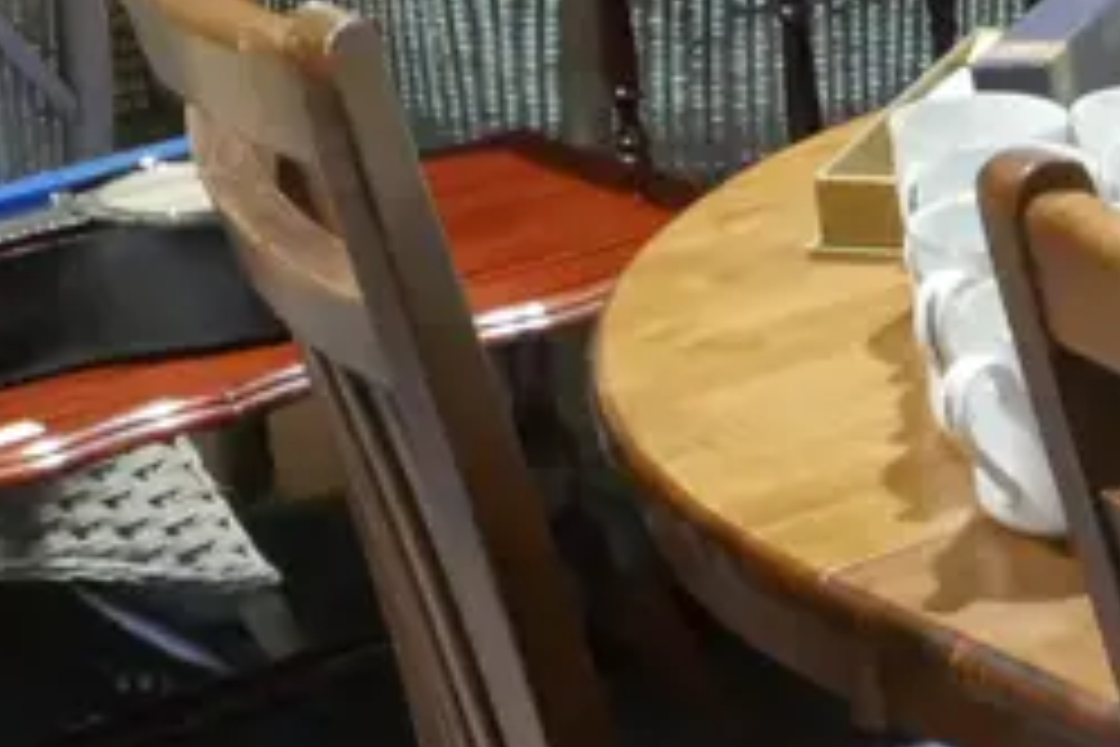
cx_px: 2038
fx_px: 3733
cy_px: 954
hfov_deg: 14.8
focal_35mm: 120
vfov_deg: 11.2
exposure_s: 1/50
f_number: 10
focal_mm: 14
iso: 3200
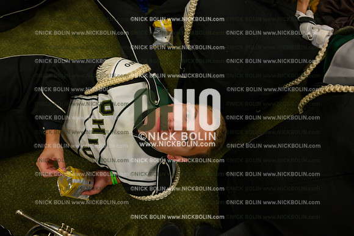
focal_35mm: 24
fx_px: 236
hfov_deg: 73.7
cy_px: 118
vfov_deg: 53.2
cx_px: 177
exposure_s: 1/100
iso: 2500
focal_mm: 24
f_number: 8
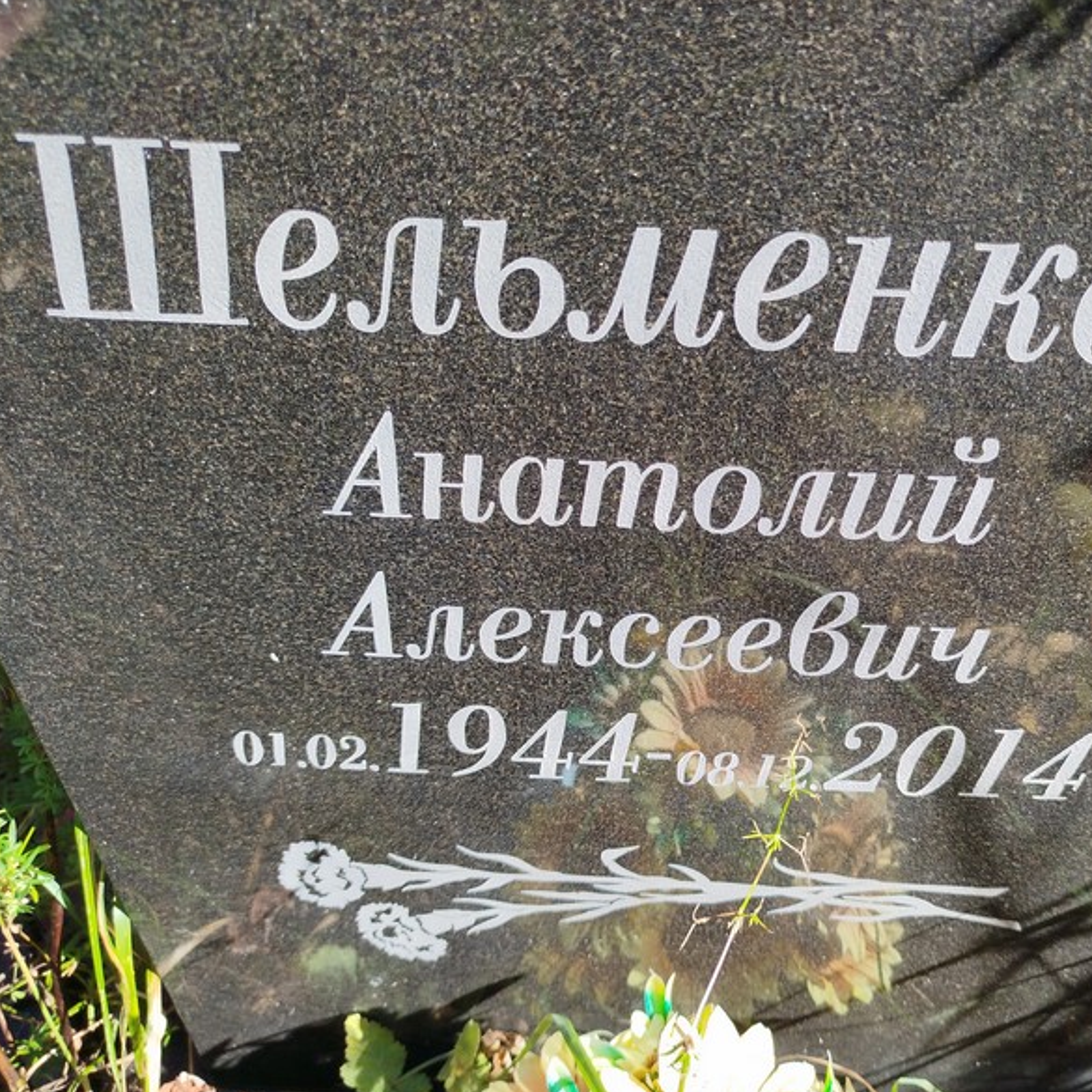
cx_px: 702
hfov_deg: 54.8
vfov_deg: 55.6
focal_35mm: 29
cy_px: 558
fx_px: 1035
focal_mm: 5.31
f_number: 1.7
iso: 50
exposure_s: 1/331
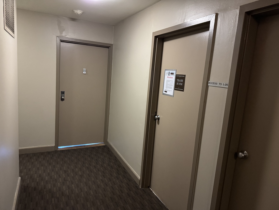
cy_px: 105
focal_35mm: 24
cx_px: 140
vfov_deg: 56.8
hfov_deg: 71.6
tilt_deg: -10.0
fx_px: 193
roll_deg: -6.8
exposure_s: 1/40
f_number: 1.78
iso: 1000
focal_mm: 6.76
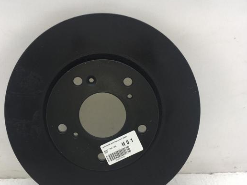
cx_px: 105
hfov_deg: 51.2
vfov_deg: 39.5
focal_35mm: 36
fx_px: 257
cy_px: 109
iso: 25
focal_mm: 4.15
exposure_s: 1/162
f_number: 2.2
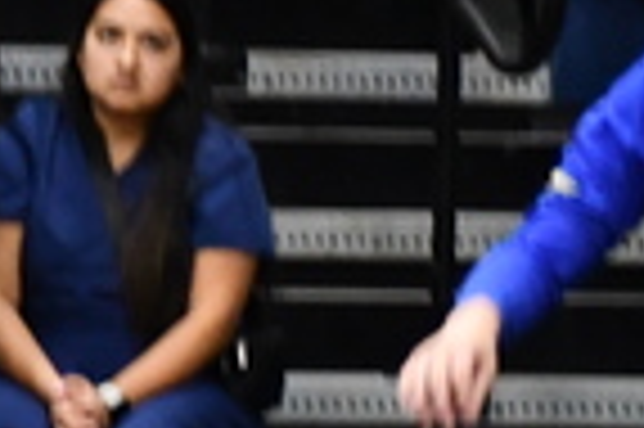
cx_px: 176
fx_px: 12686
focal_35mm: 710
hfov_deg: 2.9
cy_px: 453
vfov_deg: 1.9
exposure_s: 1/125
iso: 2800
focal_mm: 66
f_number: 5
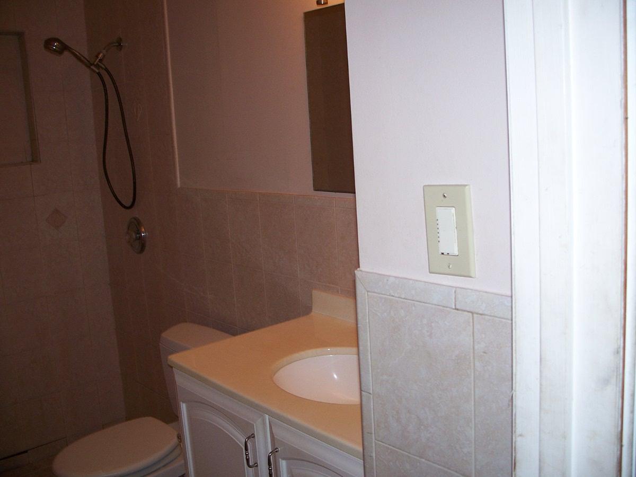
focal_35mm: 37
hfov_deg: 50.1
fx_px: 680
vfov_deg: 38.7
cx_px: 318
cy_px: 238
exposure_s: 1/60
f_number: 2.8
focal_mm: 7.8
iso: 125
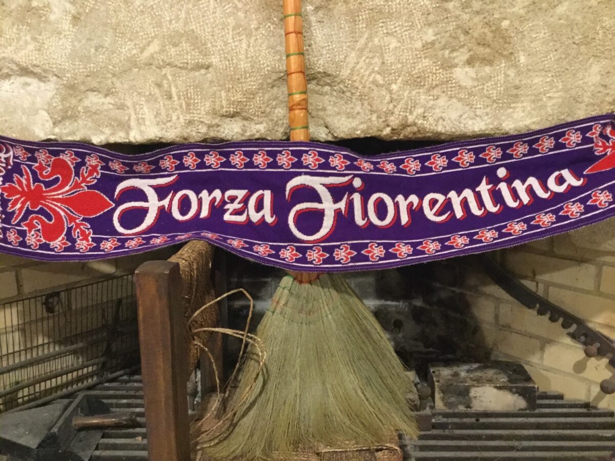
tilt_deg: -13.6
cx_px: 308
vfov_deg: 45.4
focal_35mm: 31
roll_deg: -0.2
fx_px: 551
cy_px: 230
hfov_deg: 58.4
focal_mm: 3.3
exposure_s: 1/17
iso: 500
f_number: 2.4
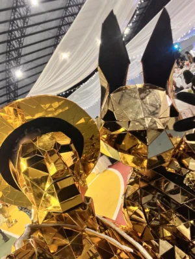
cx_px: 98
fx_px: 225
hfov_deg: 46.8
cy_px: 130
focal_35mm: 30
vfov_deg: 60.0
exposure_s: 1/40
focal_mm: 2.71
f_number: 2.2
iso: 250
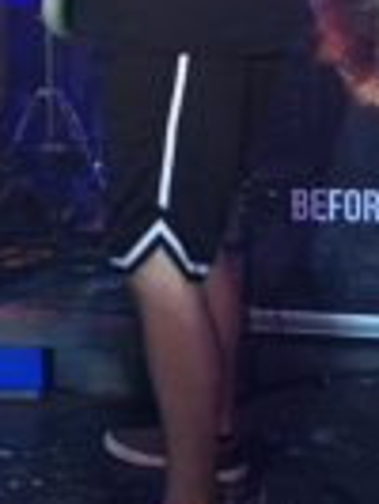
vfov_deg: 24.7
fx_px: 1122
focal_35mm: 77
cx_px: -57
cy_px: 74
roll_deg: +1.9
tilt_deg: -8.2
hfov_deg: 18.3
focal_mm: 4
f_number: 1.8
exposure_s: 1/33
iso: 400
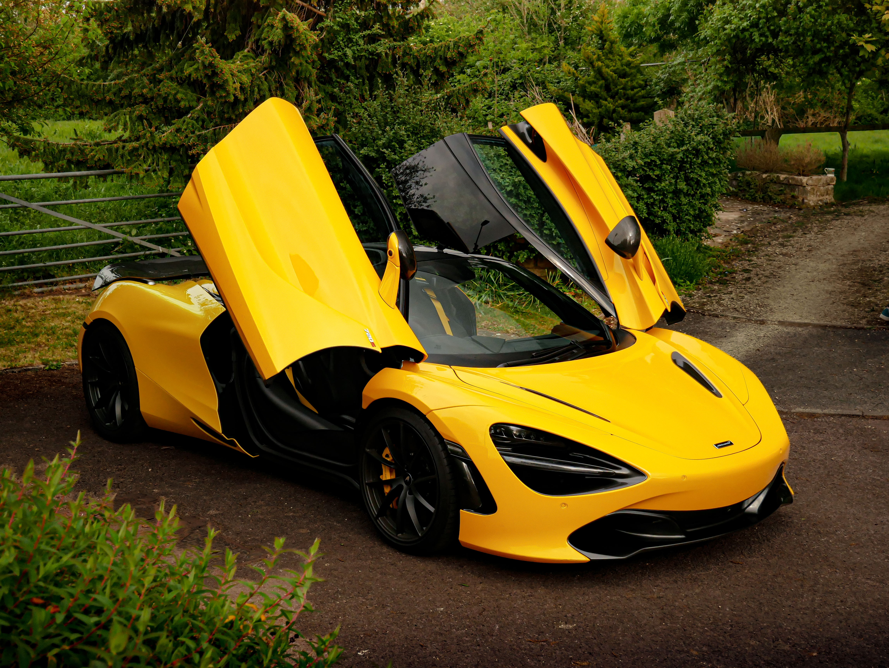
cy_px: 334
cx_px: 444
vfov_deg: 31.5
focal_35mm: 46
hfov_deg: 41.2
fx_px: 1182
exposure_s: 1/800
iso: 800
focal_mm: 23
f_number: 4.3
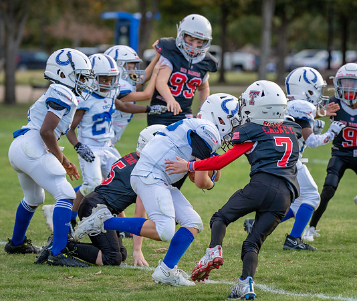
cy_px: 151
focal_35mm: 201
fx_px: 2166
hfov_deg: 9.4
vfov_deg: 7.9
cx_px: 168
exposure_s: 1/1250
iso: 400
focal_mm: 130
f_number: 2.8
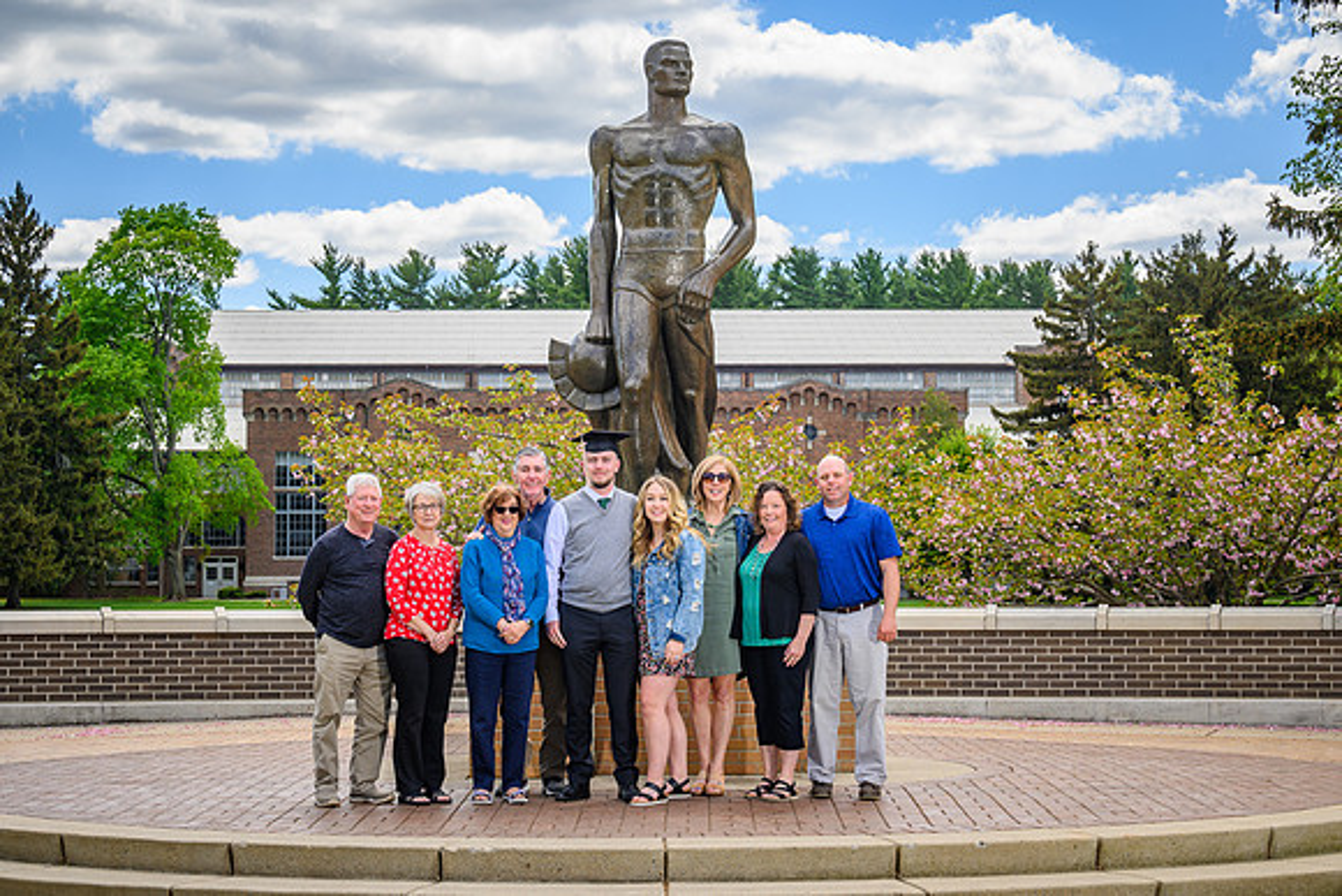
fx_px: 2836
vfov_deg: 17.9
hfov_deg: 26.6
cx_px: 719
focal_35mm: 76
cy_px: 415
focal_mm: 70
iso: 100
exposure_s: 1/200
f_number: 8
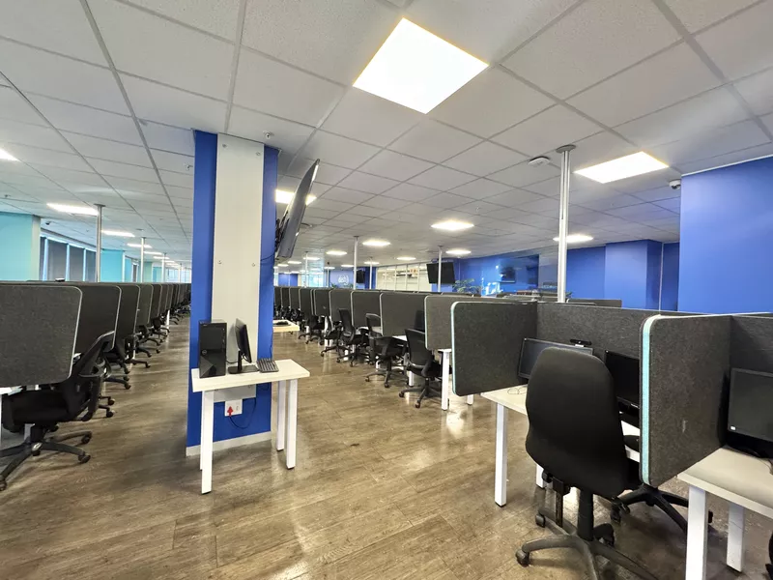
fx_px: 313
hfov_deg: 102.1
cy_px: 290
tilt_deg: -0.5
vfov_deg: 85.7
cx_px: 386
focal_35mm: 14
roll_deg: -1.9
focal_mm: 2.22
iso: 320
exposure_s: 1/50
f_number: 2.2
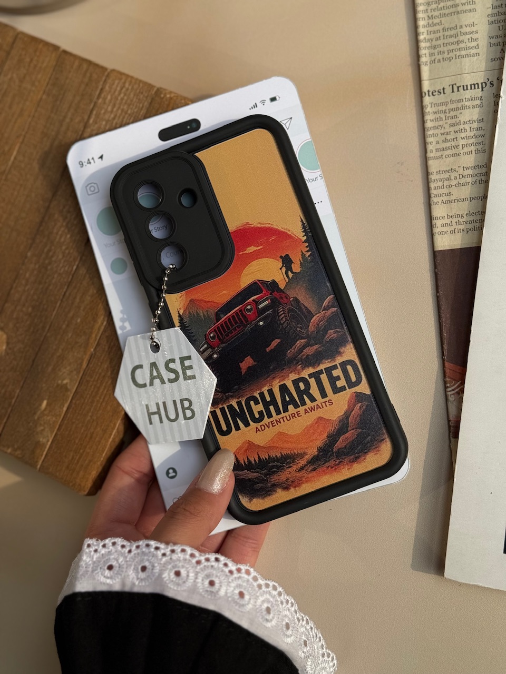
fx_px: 936
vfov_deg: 39.7
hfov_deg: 30.3
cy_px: 337
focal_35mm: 48
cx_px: 253
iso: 80
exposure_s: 1/3096
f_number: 1.78
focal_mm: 6.76
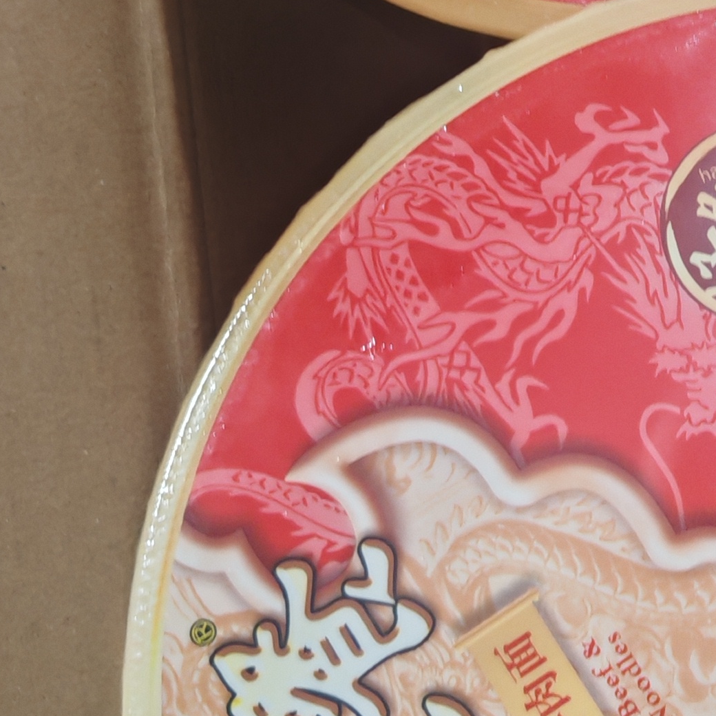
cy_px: 50
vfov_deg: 18.1
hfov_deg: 17.4
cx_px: 909
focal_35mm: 94
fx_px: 2200
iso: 320
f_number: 1.9
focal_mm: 6.67
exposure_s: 1/50
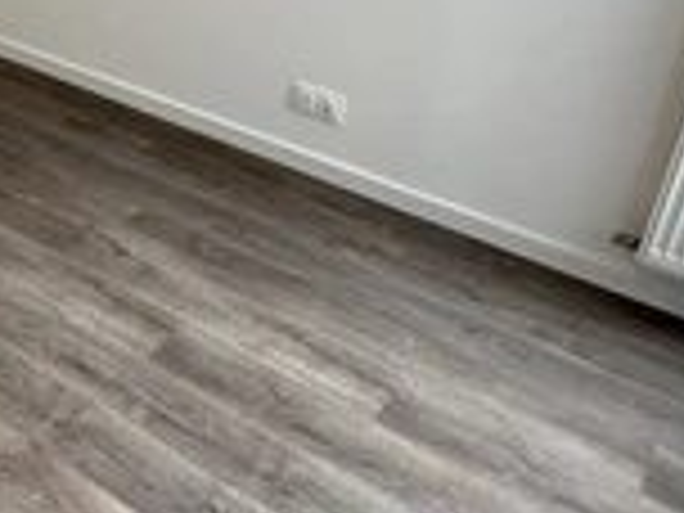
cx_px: -38
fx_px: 968
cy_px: 50
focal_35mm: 49
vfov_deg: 28.5
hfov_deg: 34.5
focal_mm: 2.22
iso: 200
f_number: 2.2
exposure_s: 1/100
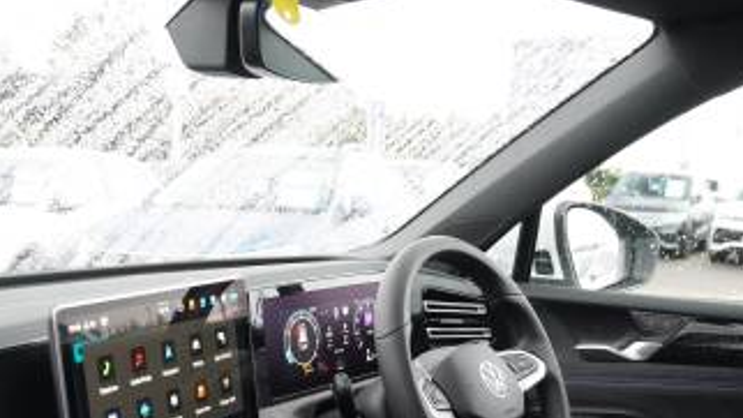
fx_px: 985
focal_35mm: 50
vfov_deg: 22.7
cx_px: 275
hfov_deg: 41.0
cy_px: 448
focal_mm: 16
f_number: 3.5
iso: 3200
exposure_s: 1/160
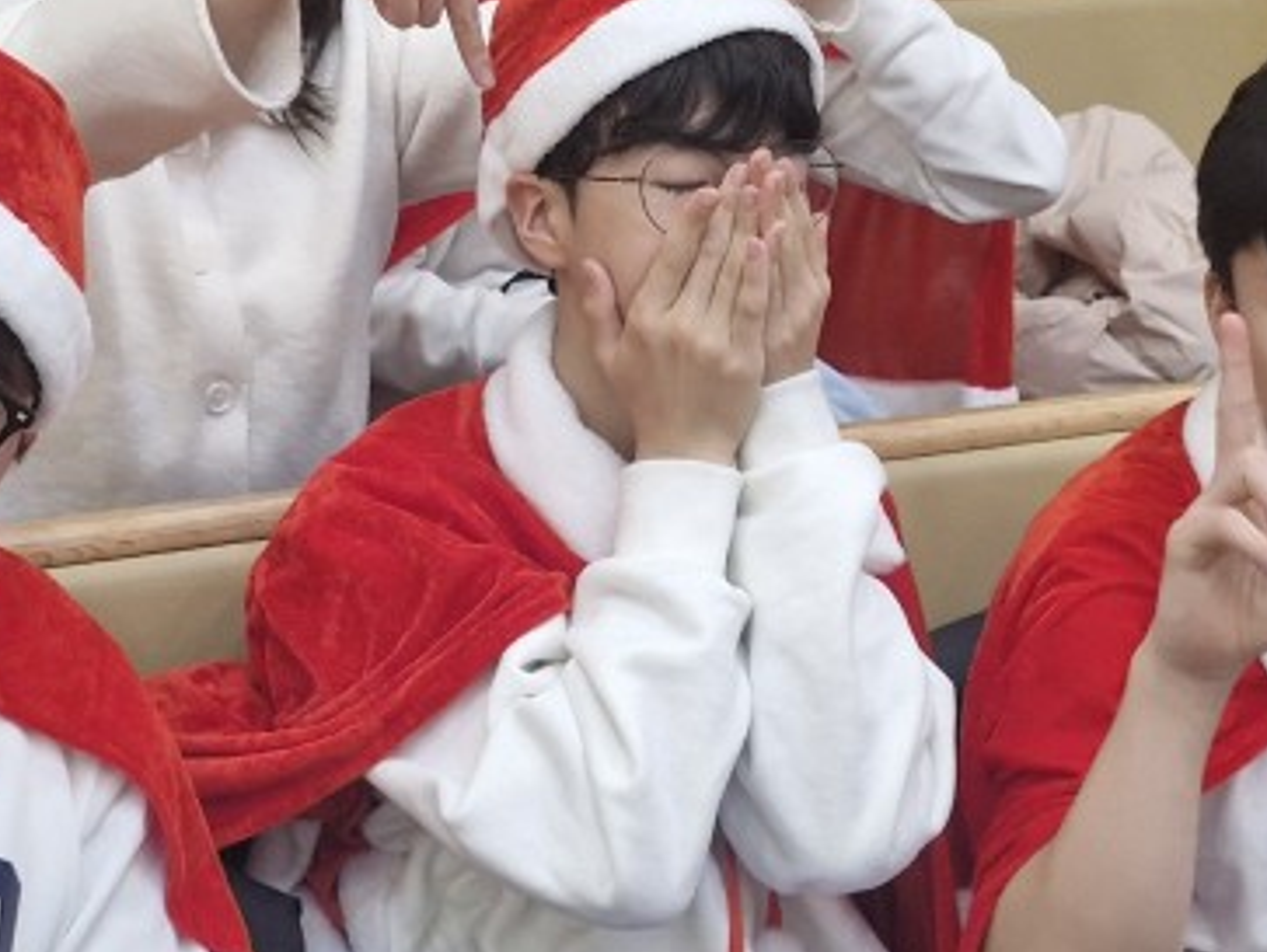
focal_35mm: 81
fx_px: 2968
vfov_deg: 18.2
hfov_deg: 24.1
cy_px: 296
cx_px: 726
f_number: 1.8
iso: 250
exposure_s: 1/120
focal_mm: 5.54
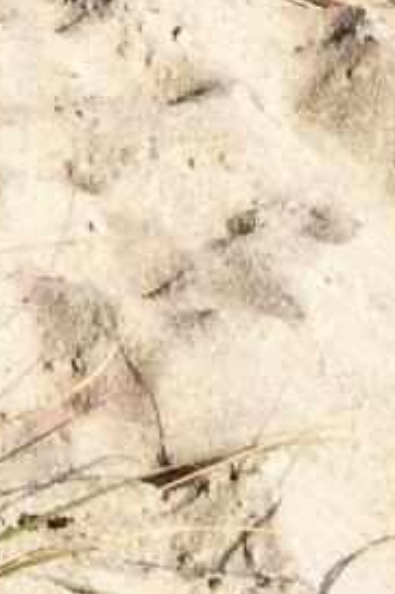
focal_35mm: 222
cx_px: -386
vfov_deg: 7.5
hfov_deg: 6.0
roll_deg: -0.5
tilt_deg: -4.1
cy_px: -1494
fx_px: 3658
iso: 32
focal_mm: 4.15
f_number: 2.2
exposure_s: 1/4566
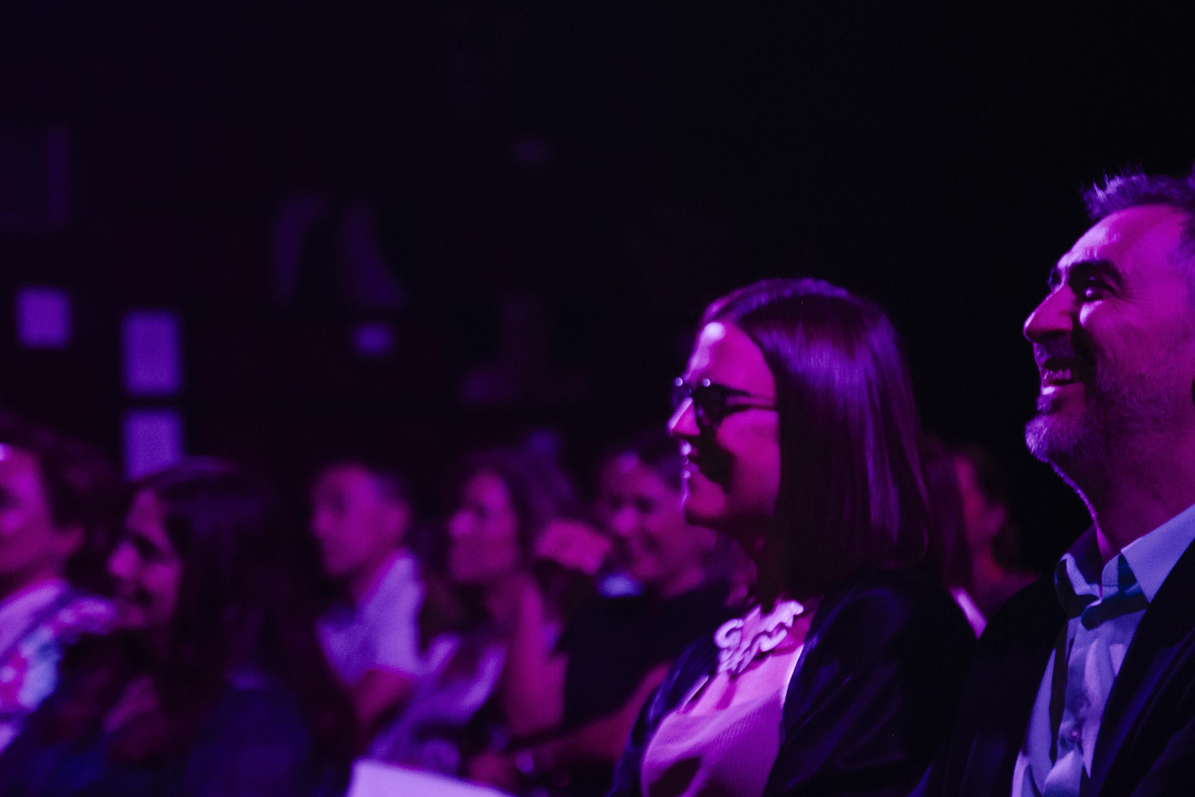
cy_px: 472
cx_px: 657
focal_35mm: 99
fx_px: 3286
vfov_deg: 13.8
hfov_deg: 20.6
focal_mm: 70
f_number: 2.8
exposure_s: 1/250
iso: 3200
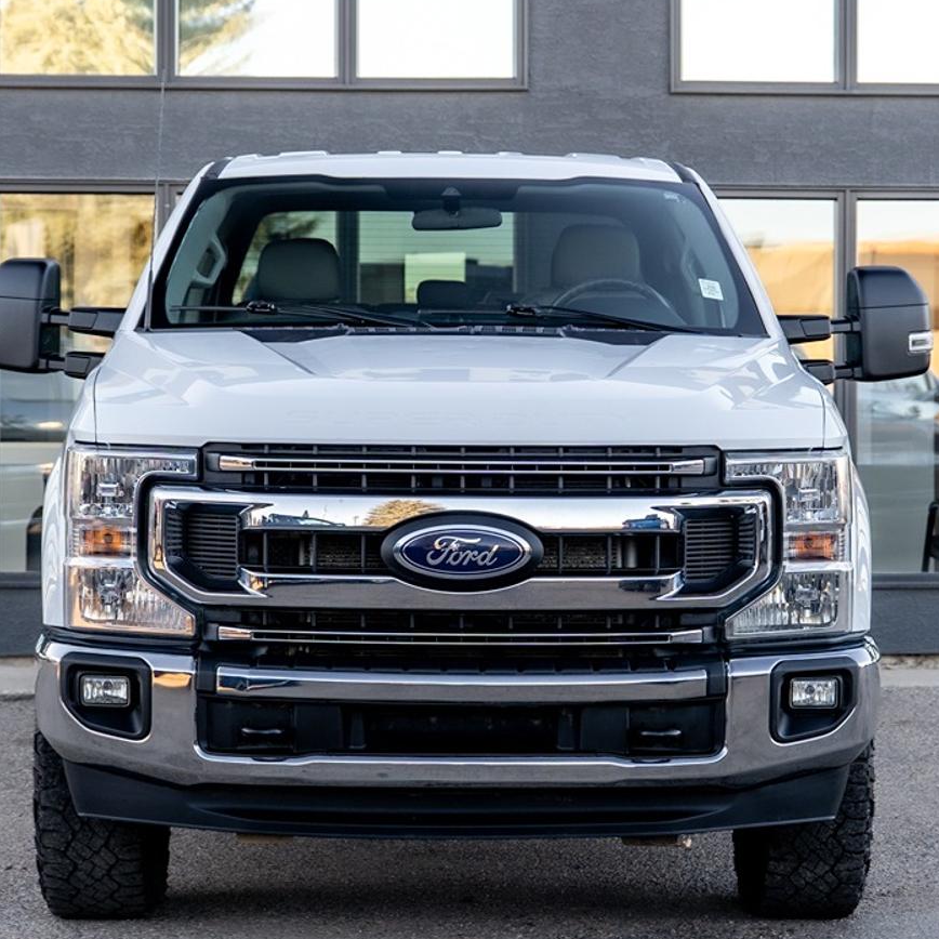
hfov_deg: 17.7
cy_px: 396
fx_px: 3008
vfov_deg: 17.7
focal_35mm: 98
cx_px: 493
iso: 250
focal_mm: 48
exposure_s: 1/160
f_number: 4
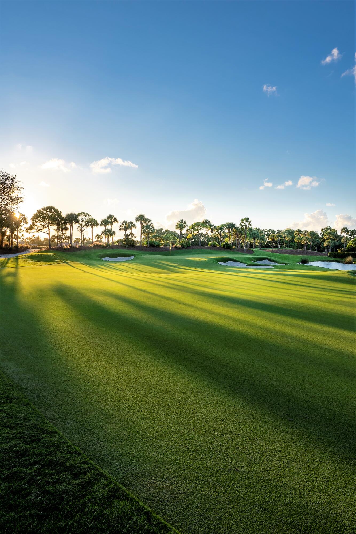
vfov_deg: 73.7
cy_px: 267
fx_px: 356
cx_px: 178
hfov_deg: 53.1
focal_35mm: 24
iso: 100
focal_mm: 16
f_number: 10
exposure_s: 1/125
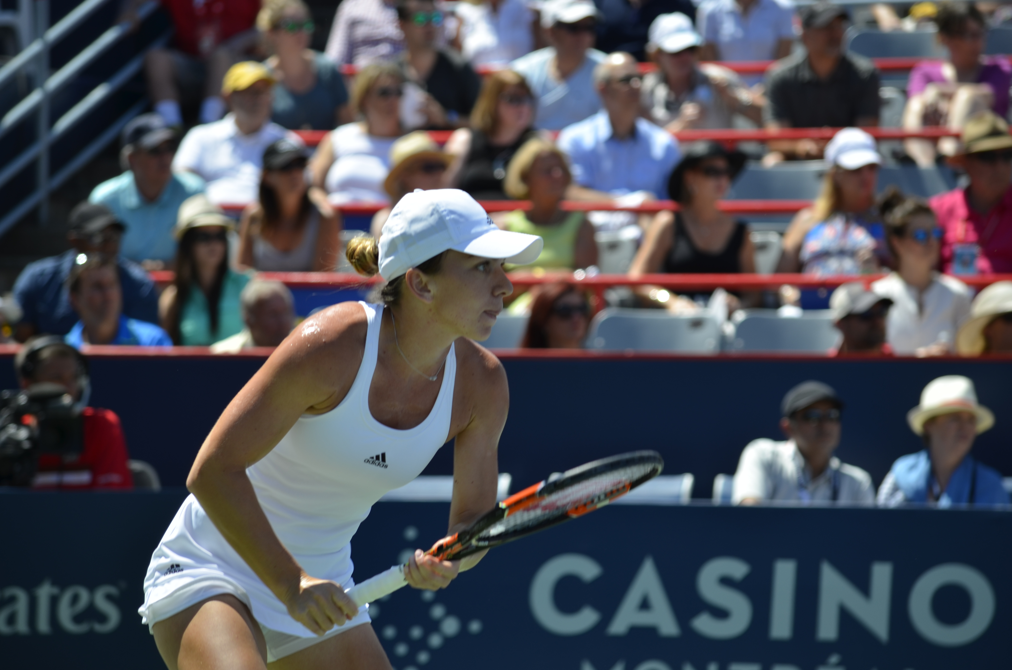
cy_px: 335
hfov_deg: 7.6
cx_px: 506
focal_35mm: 270
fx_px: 7574
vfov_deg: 5.1
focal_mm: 180
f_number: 5
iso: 100
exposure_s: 1/500
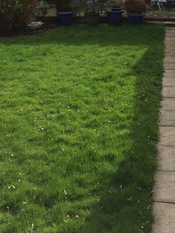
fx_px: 398
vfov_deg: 31.0
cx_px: 102
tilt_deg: -7.2
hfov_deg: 24.8
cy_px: 19
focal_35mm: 59
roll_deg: +0.0
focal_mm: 4.15
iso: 32
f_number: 2.2
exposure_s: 1/1642
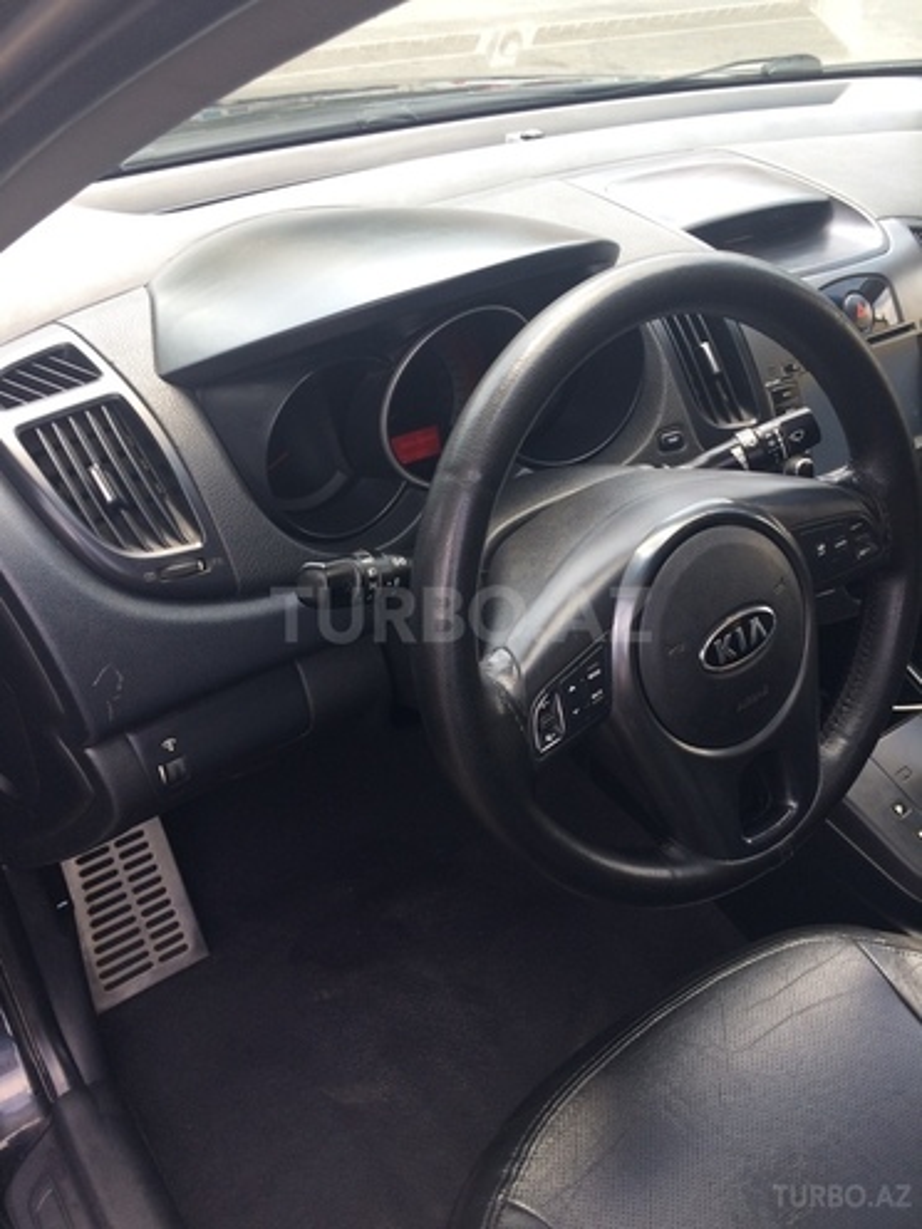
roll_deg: +1.0
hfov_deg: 48.2
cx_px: 461
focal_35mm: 29
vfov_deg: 61.7
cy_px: 614
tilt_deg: -38.1
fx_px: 1030
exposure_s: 1/118
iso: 32
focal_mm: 4.15
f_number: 2.2
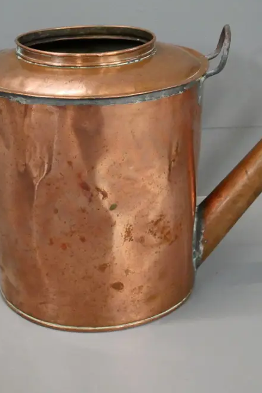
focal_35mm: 55
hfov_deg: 24.6
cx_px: 128
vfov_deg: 36.2
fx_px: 600
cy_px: 165
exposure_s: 1/80
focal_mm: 17
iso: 3200
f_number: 5.6
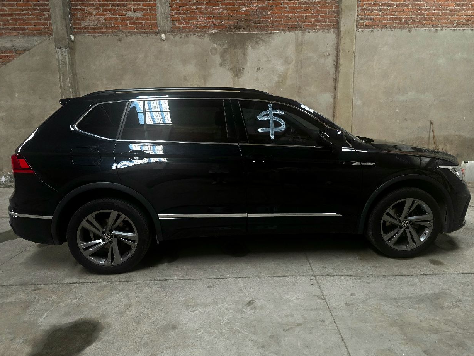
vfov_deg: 56.8
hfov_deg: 71.6
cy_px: 180
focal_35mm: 24
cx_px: 246
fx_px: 329
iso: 800
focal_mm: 6.3
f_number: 1.7
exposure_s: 1/60.2
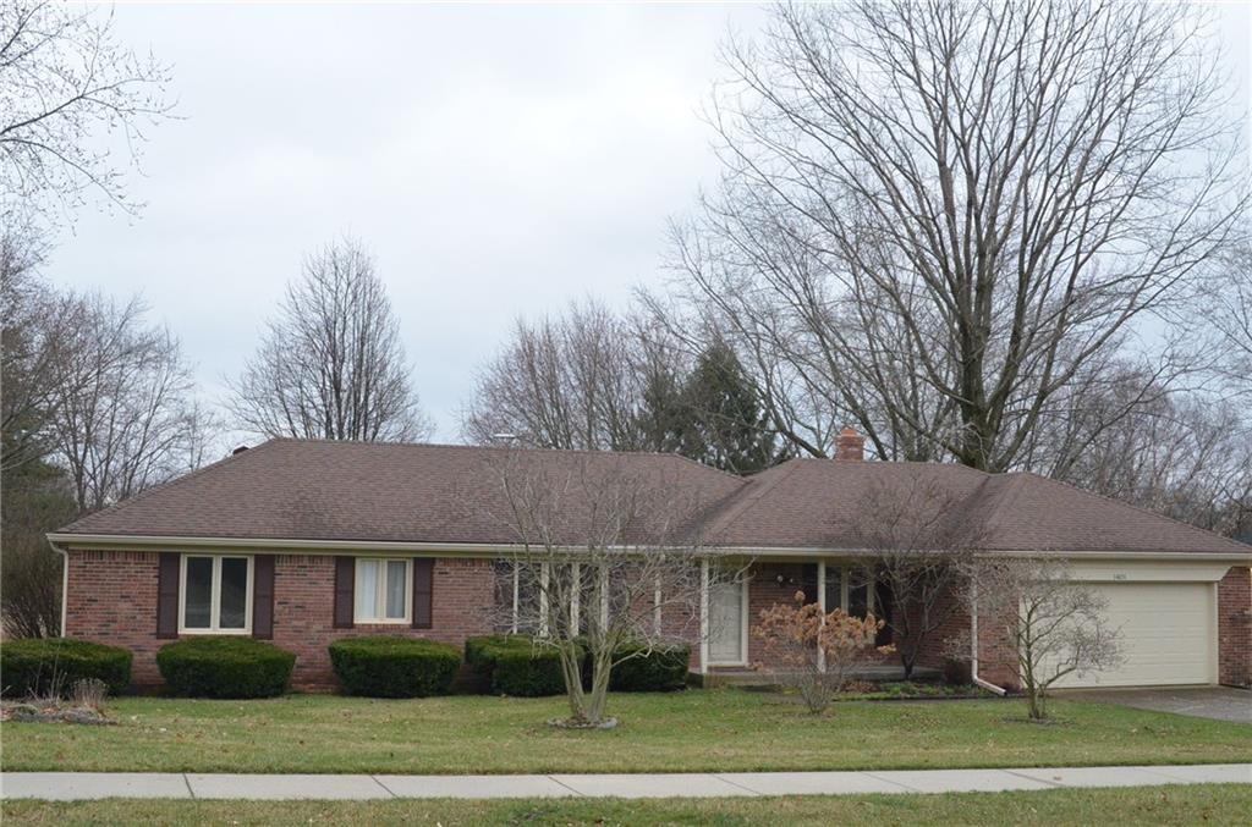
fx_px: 1457
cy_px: 414
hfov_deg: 46.5
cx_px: 626
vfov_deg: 31.7
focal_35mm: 42
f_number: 9
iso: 2500
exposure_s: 1/320
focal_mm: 28
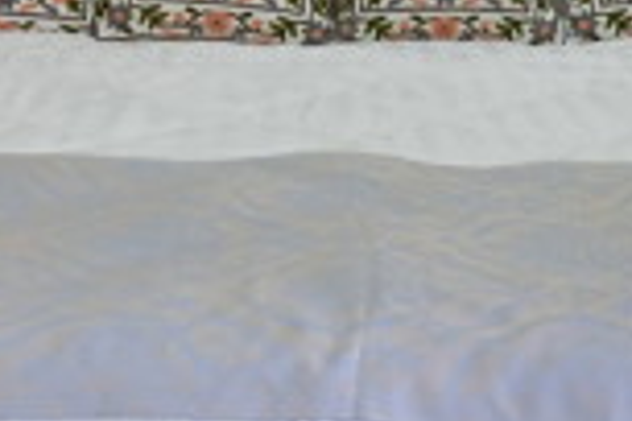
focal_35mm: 94
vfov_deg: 13.4
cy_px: -268
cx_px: 310
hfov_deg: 21.7
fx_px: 1650
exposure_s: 1/60
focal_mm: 16
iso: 1000
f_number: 3.5
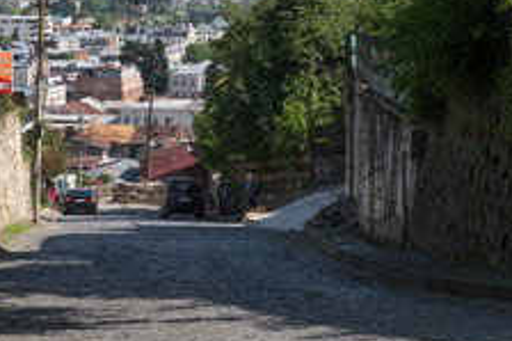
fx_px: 1450
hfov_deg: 19.9
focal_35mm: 102
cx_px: 139
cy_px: 72
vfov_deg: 13.3
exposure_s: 1/250
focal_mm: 57
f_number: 8
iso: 100
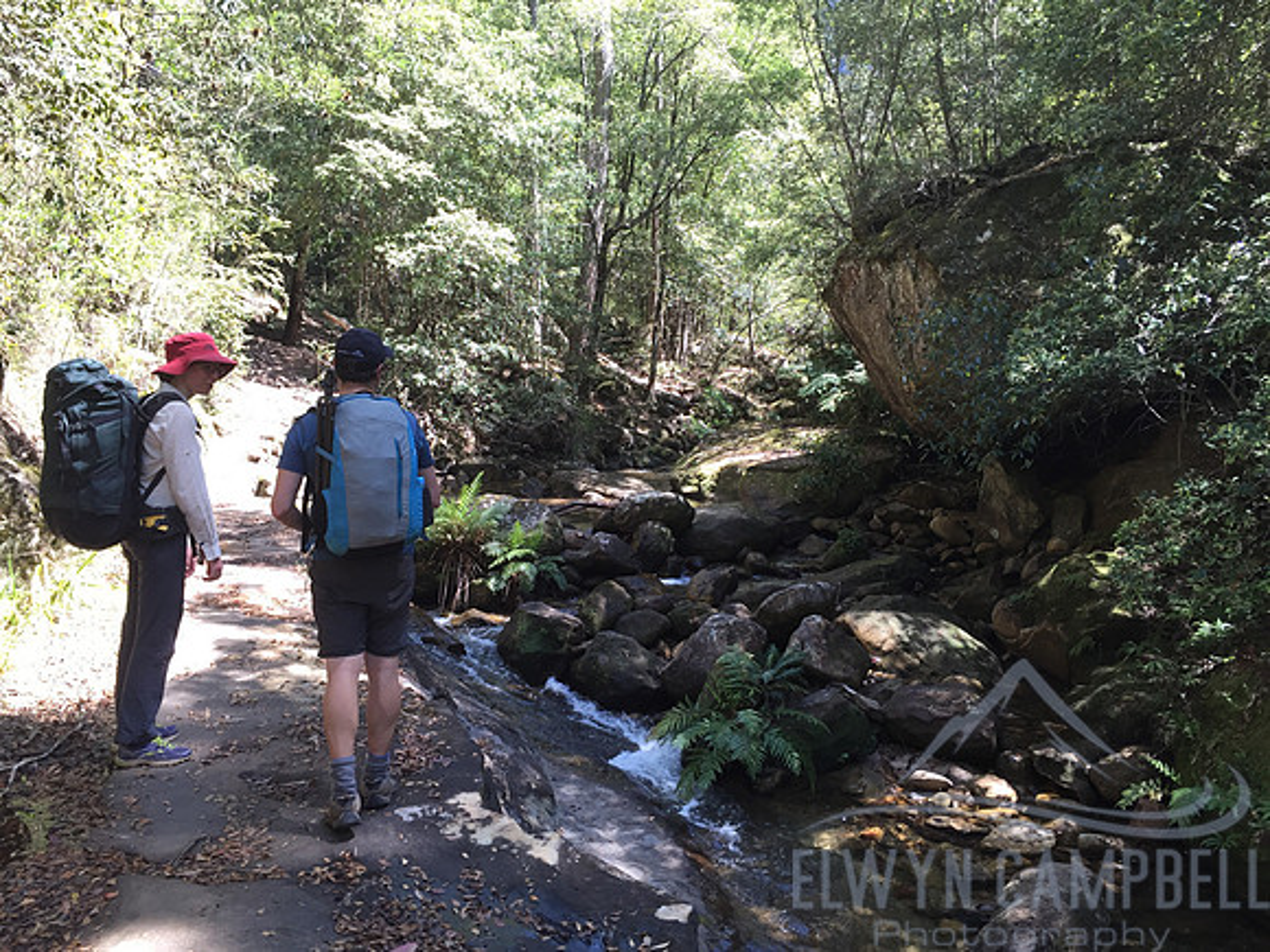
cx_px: 635
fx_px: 1064
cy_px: 476
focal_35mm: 29
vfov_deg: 48.2
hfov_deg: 61.7
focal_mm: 4.15
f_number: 2.2
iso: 32
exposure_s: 1/120
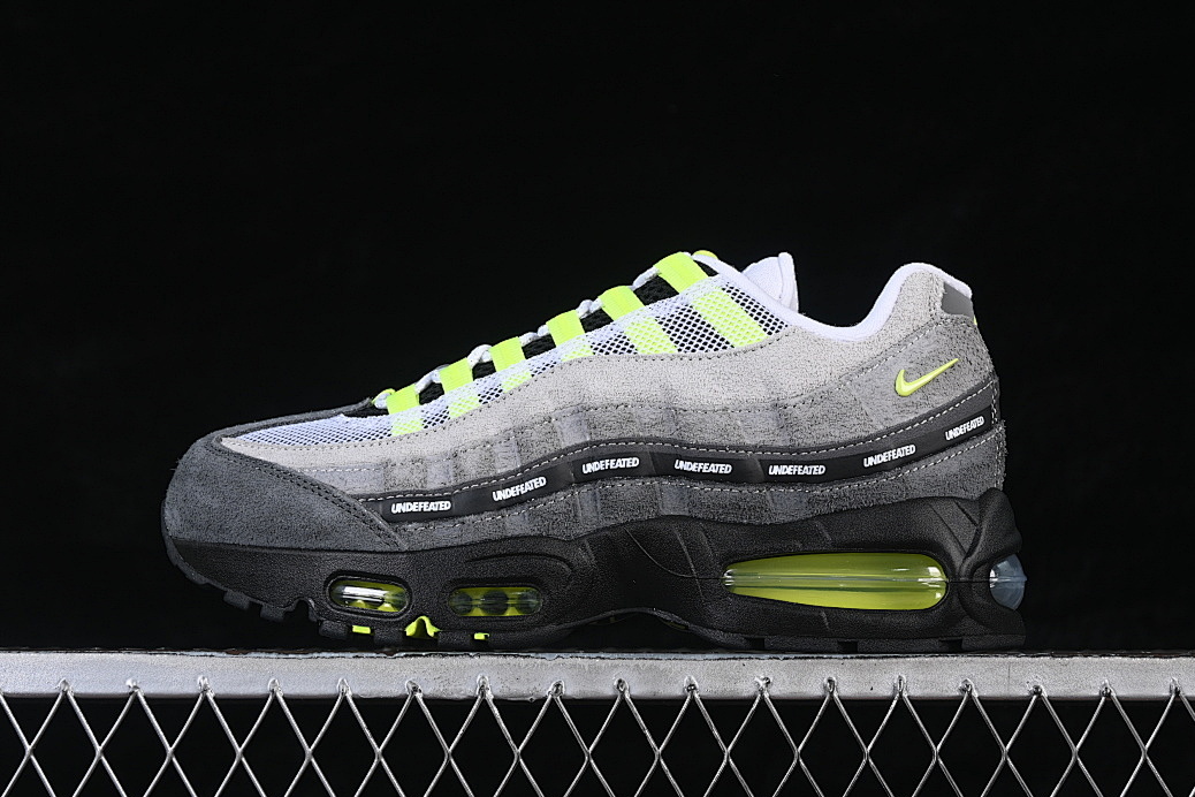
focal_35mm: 78
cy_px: 396
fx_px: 2589
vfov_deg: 17.5
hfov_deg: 26.0
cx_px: 603
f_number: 7.1
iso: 160
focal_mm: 50
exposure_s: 1/80
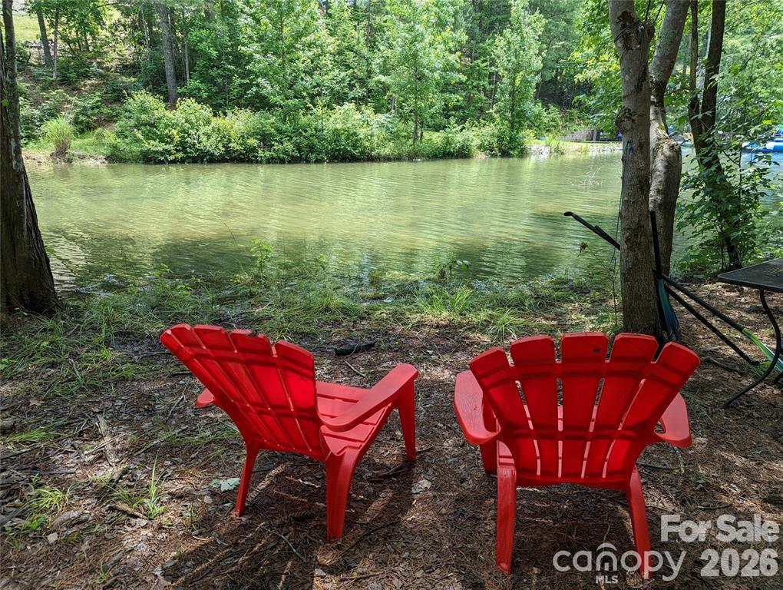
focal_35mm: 24
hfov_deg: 71.5
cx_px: 392
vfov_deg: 56.9
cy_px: 295
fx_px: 544
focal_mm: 6.81
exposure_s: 1/331
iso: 40
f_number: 1.85
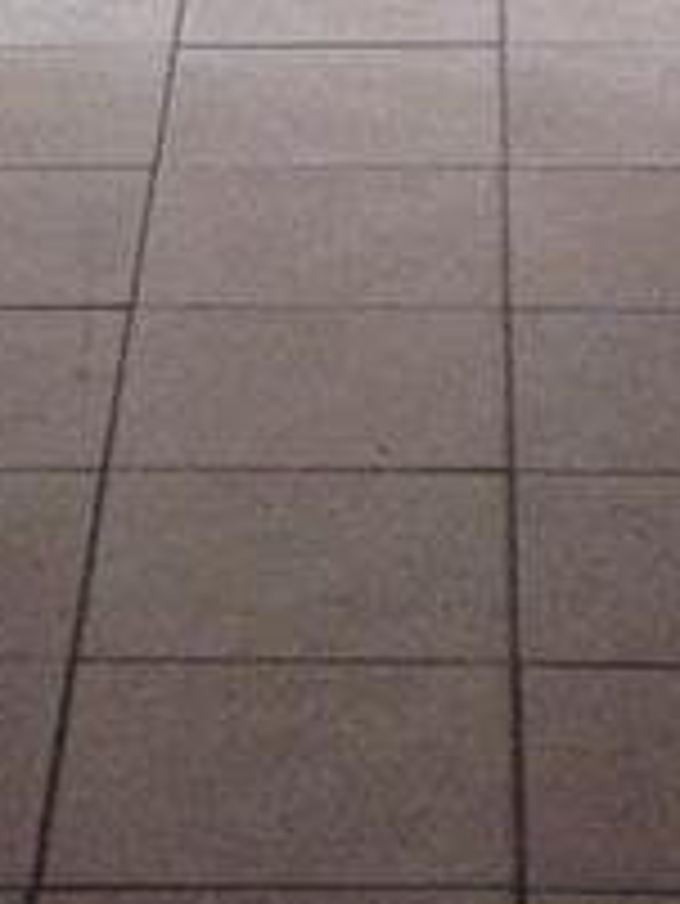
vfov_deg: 9.5
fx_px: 5154
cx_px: 338
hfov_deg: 7.5
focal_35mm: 197
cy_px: -720
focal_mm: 4.12
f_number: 2.4
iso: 250
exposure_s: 1/20
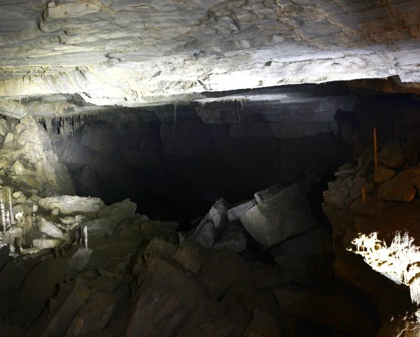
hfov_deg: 37.3
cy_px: 146
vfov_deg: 30.2
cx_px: 210
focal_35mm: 50
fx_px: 622
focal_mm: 32
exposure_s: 4
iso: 800
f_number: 8
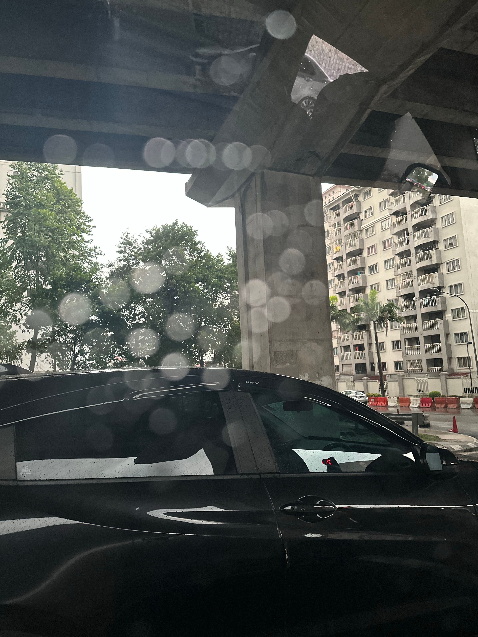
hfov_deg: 56.8
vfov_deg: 71.6
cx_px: 239
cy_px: 318
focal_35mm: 24
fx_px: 442
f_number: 1.78
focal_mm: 6.86
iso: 800
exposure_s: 1/60
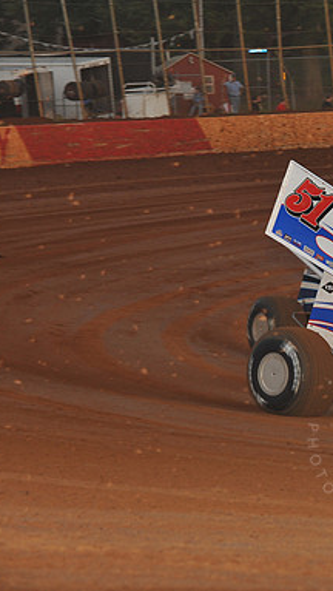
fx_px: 3102
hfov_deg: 6.1
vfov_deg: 10.9
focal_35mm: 198
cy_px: 295
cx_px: 399
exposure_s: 1/320
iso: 800
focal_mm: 125
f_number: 7.1
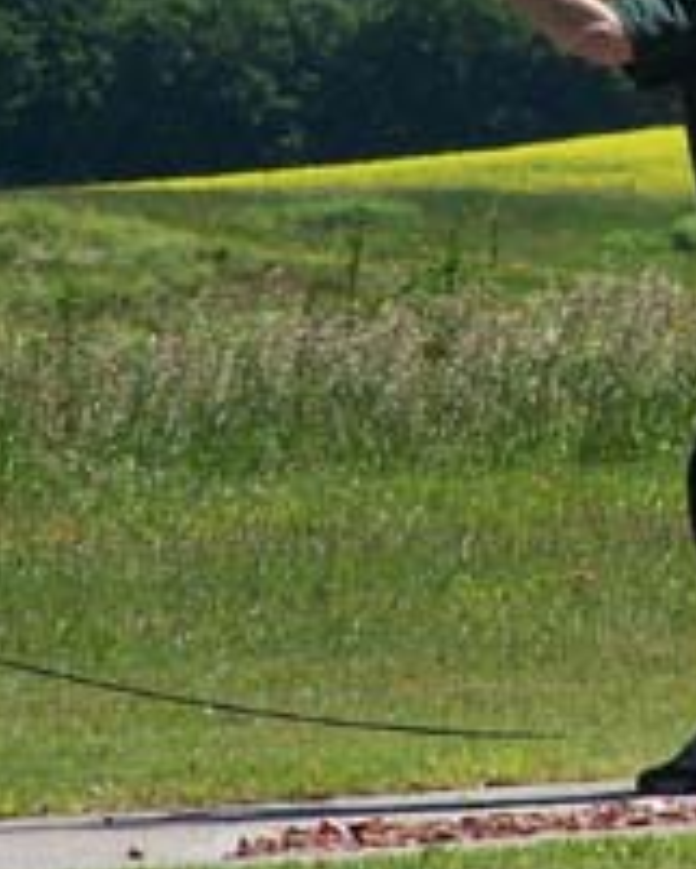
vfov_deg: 2.4
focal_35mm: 819
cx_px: 852
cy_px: 313
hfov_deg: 1.9
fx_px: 21072
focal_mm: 55.9
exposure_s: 1/500
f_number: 5
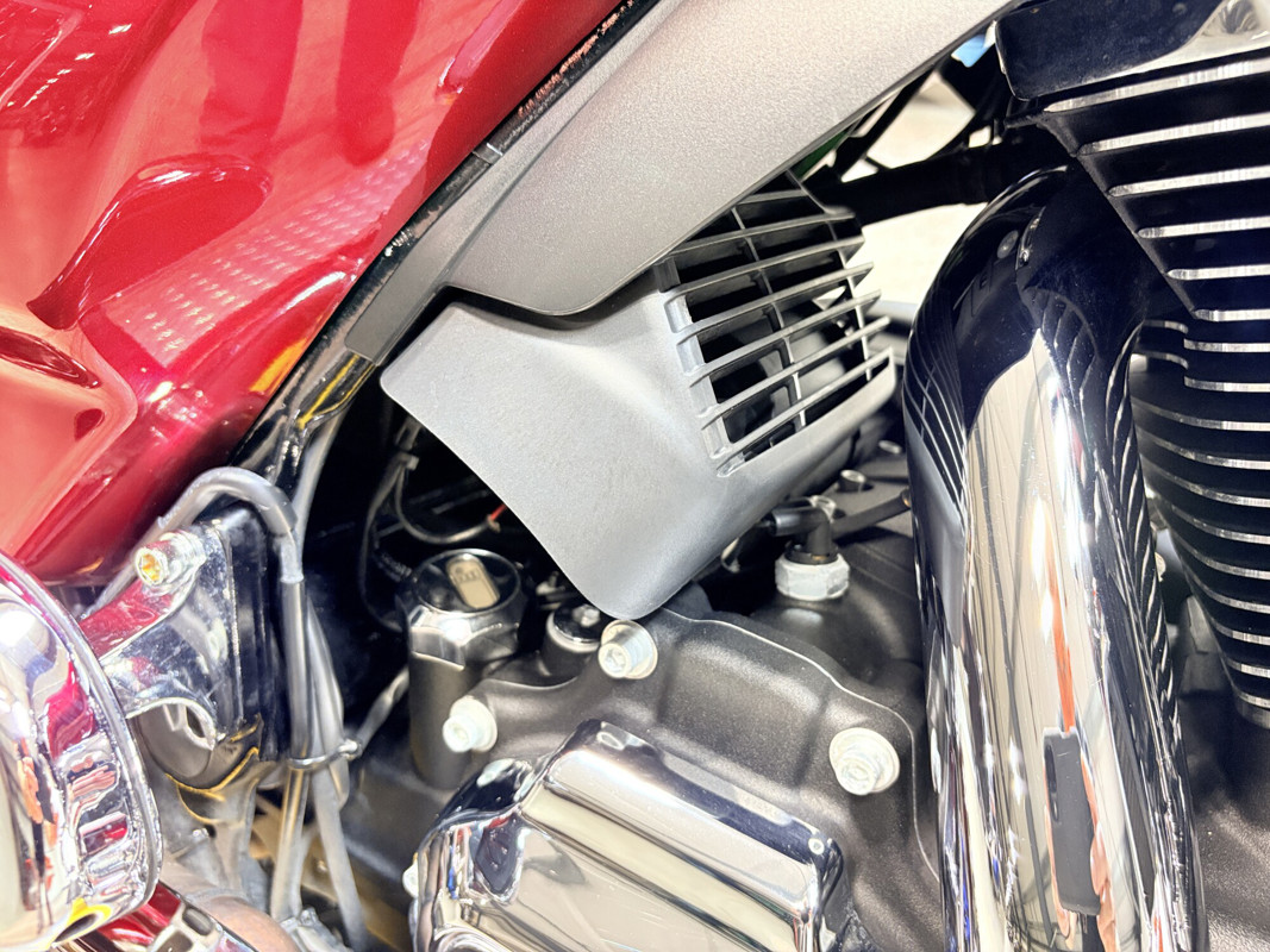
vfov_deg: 53.1
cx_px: 635
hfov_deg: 67.3
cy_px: 476
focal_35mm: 26
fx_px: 954
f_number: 1.6
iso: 250
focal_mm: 5.96
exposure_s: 1/60
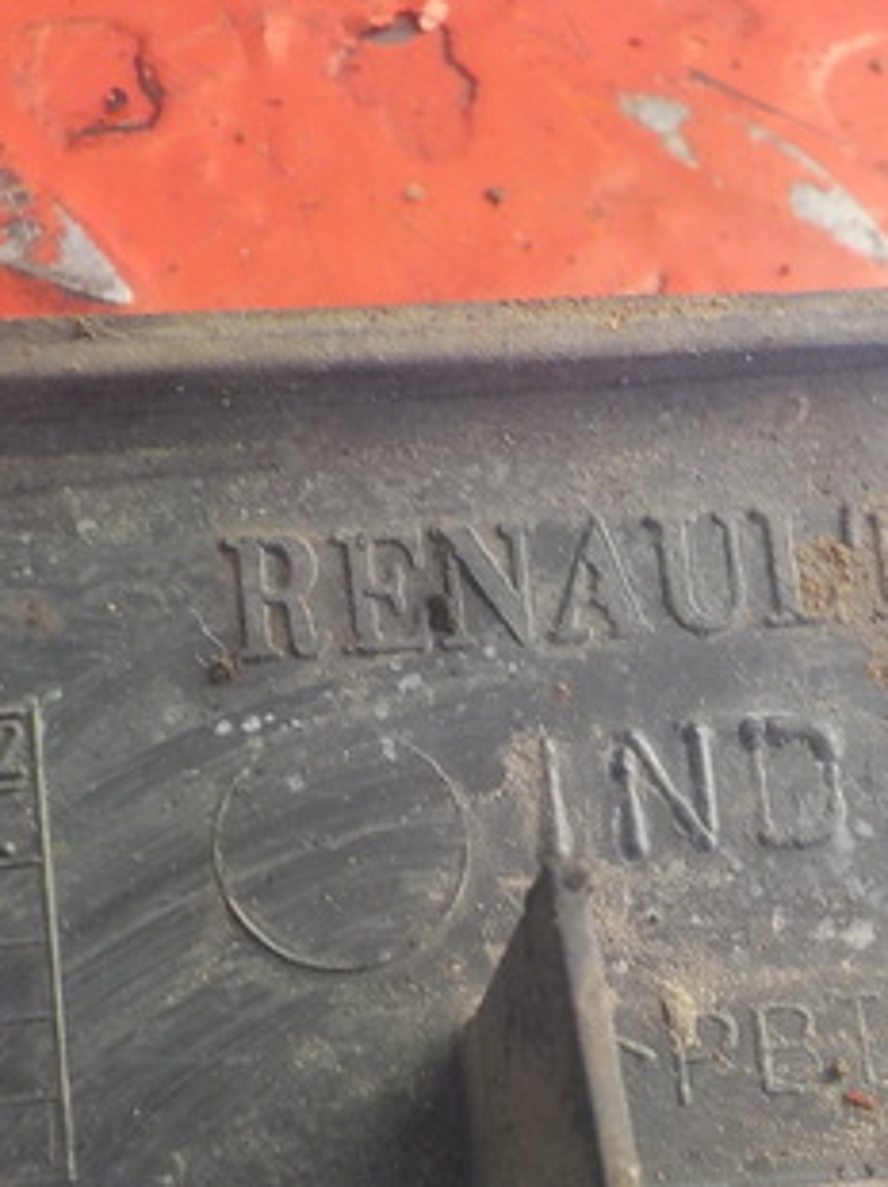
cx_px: 620
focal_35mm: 62
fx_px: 2124
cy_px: 831
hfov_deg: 23.5
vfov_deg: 30.9
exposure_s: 1/40
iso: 125
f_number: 3.3
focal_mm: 4.1
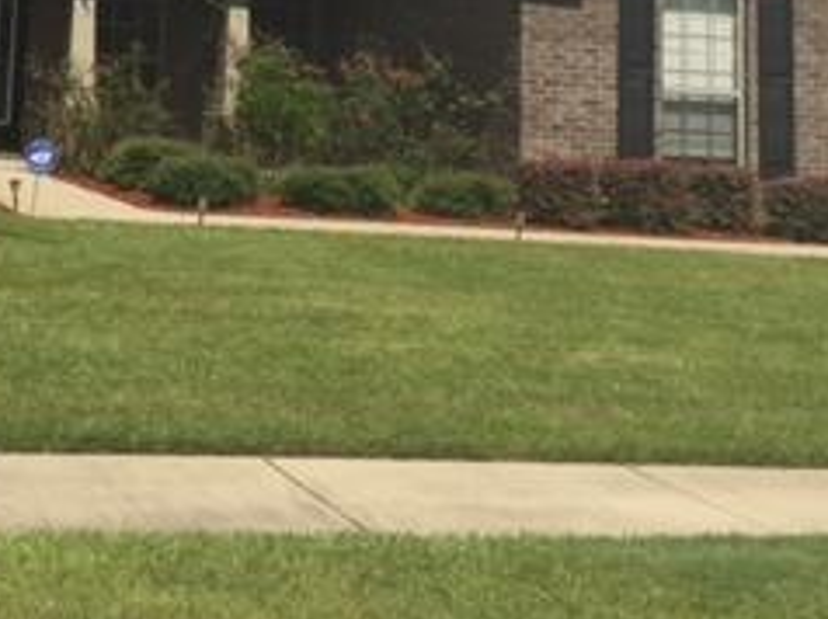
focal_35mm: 78
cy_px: -205
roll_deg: -4.8
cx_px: 63
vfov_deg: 17.6
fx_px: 1864
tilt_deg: +9.3
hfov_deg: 24.2
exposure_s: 1/2825
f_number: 2.2
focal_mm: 4.15
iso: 32
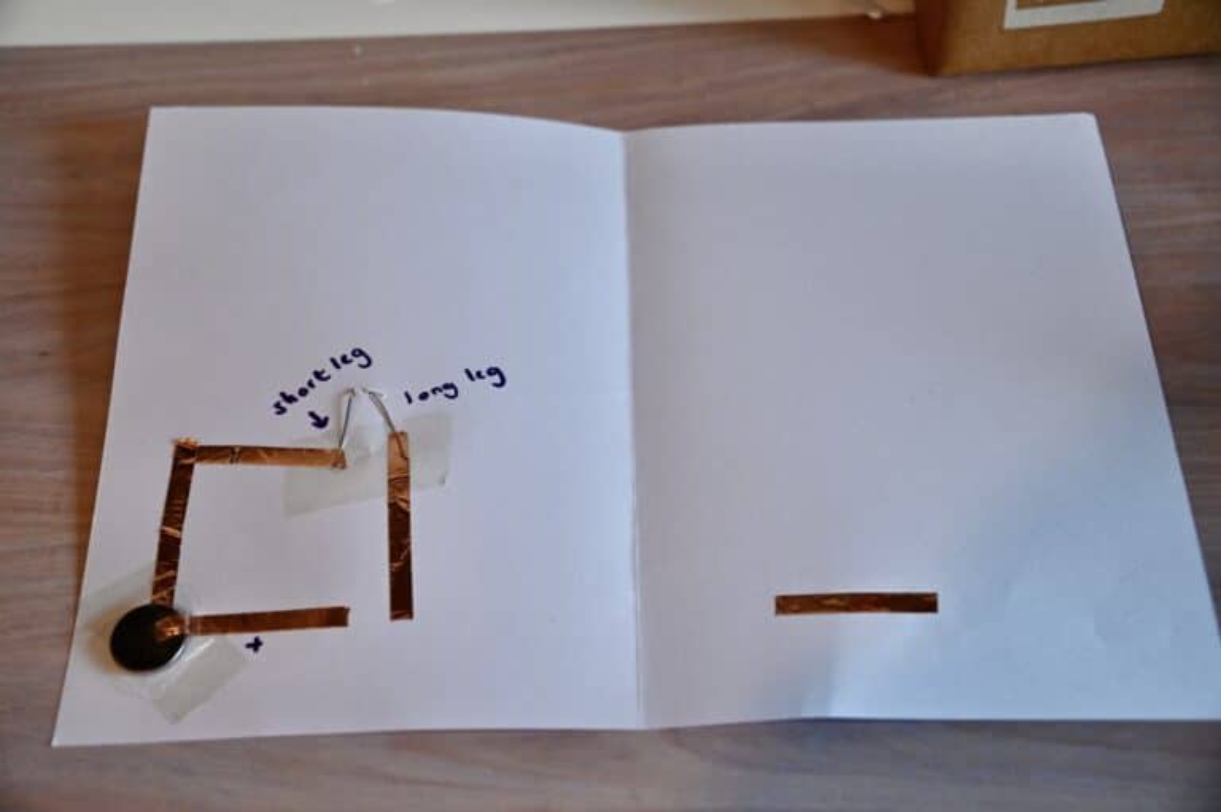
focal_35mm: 58
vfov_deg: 23.3
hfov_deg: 34.5
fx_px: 1966
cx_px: 610
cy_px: 406
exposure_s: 1/125
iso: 1000
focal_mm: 58
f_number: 4.5
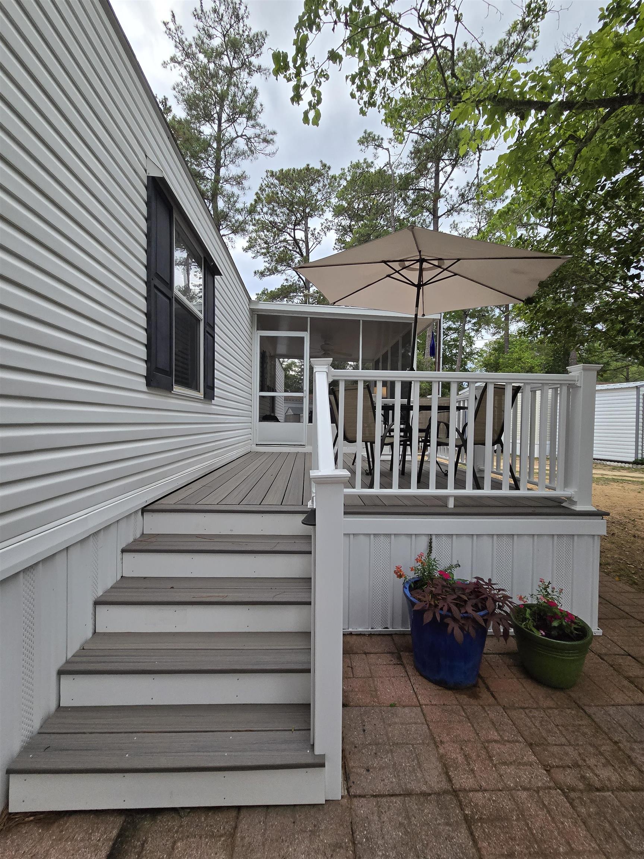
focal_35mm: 13
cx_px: 322
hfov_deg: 89.9
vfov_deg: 106.2
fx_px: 322
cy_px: 430
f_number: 2.2
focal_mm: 2.2
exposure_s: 1/2000
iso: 160
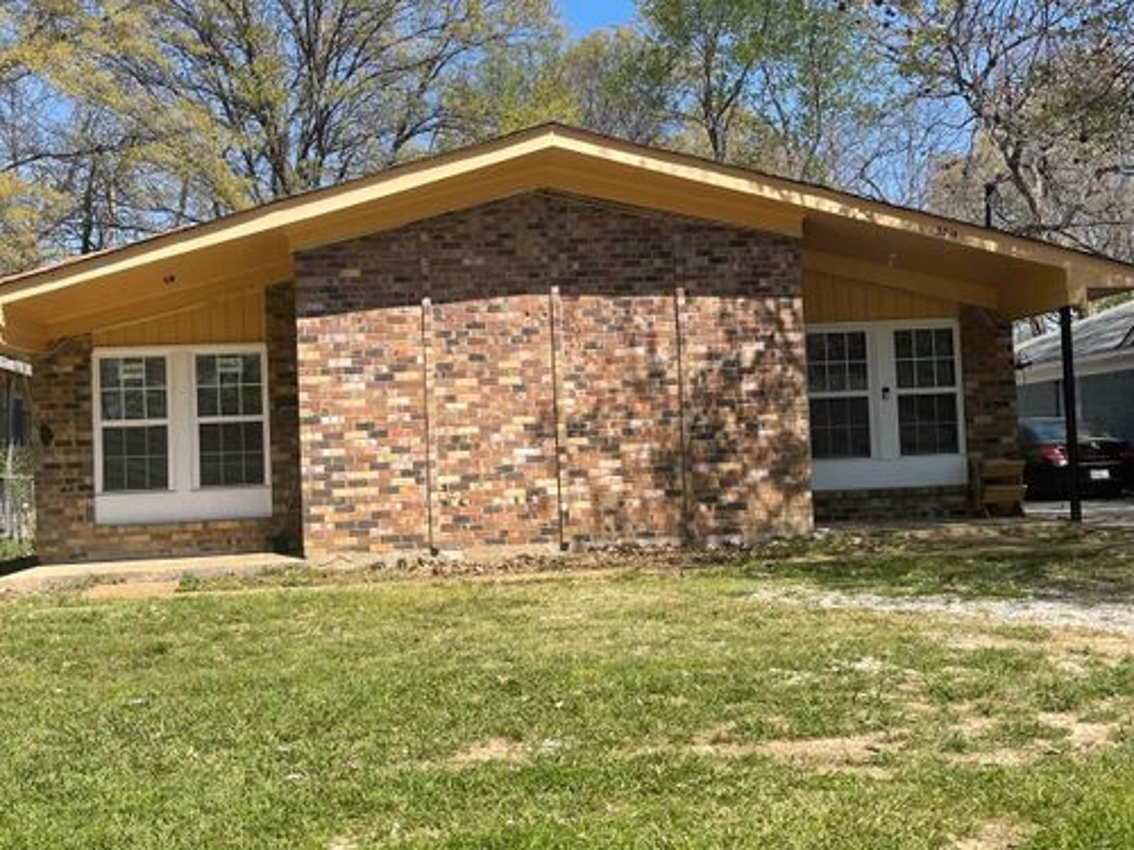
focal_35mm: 25
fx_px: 819
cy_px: 425
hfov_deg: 69.4
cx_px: 567
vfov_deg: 54.9
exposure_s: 1/2336
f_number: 1.6
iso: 32
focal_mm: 5.1
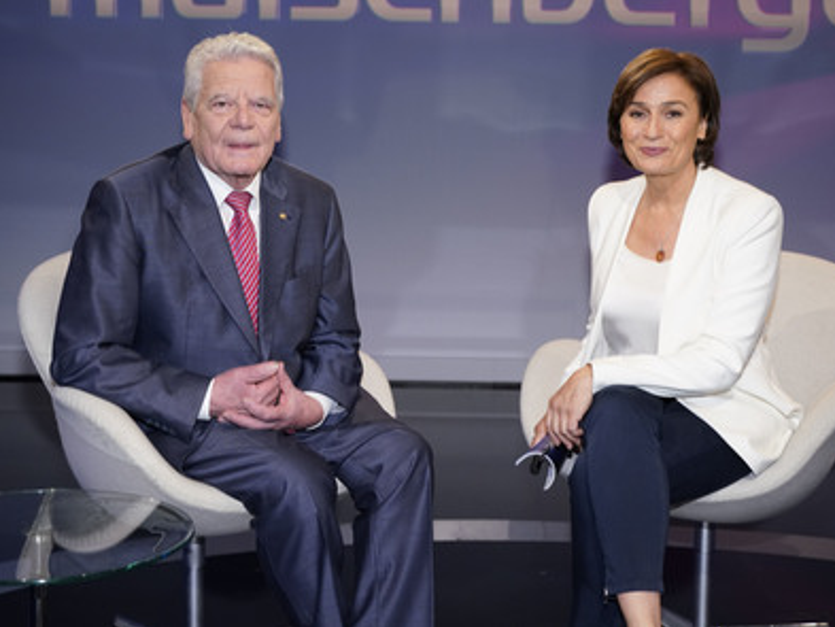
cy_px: 312
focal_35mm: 43
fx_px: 1038
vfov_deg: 33.6
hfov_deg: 43.8
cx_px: 445
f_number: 5
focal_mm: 39
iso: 2000
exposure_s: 1/160
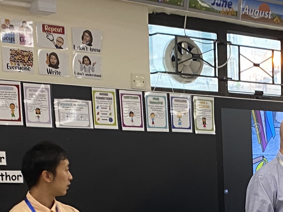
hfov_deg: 18.3
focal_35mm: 105
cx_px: 269
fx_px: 859
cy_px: 271
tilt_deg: -4.5
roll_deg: +1.9
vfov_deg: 13.6
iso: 80
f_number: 1.8
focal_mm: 4.25
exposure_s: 1/50
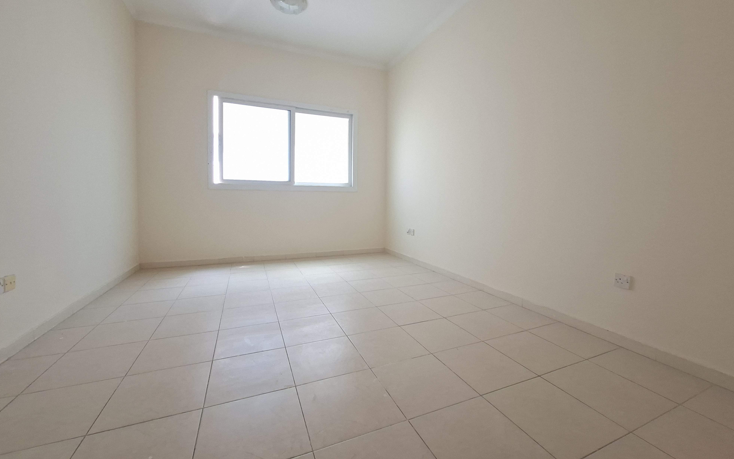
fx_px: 280
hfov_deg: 105.3
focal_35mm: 14
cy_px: 205
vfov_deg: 78.4
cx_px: 368
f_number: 2.2
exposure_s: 1/40
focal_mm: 1.74
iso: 200
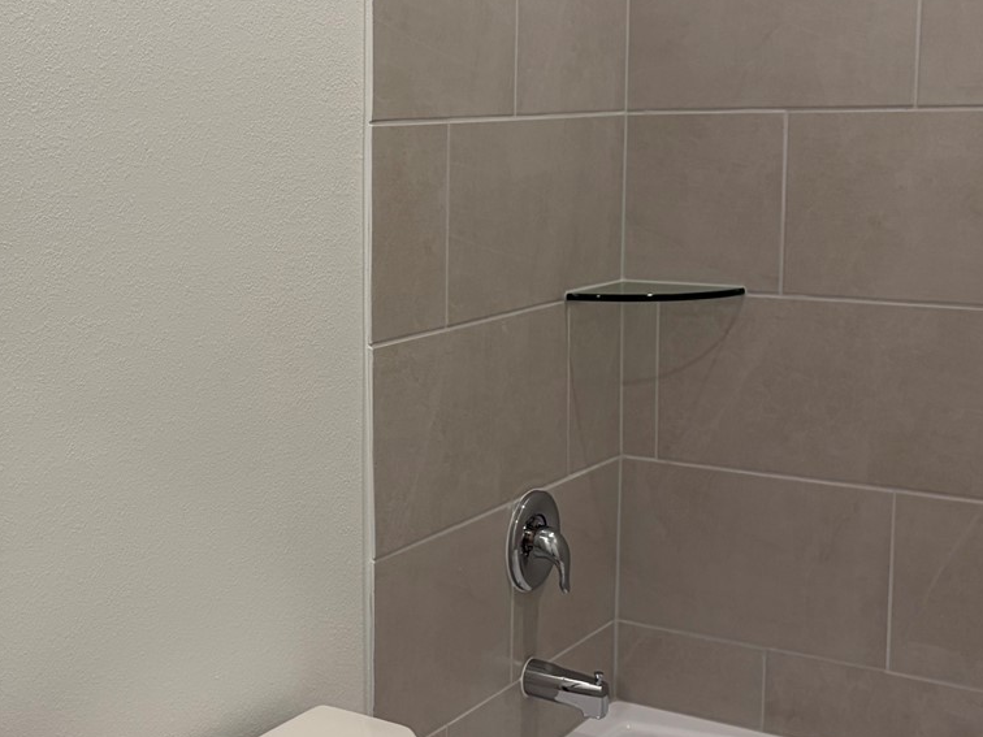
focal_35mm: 55
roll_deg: +1.3
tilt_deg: -8.6
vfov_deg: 26.5
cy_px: 326
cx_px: 242
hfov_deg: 34.2
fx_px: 1562
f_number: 1.6
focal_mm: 5.96
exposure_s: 1/120
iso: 80
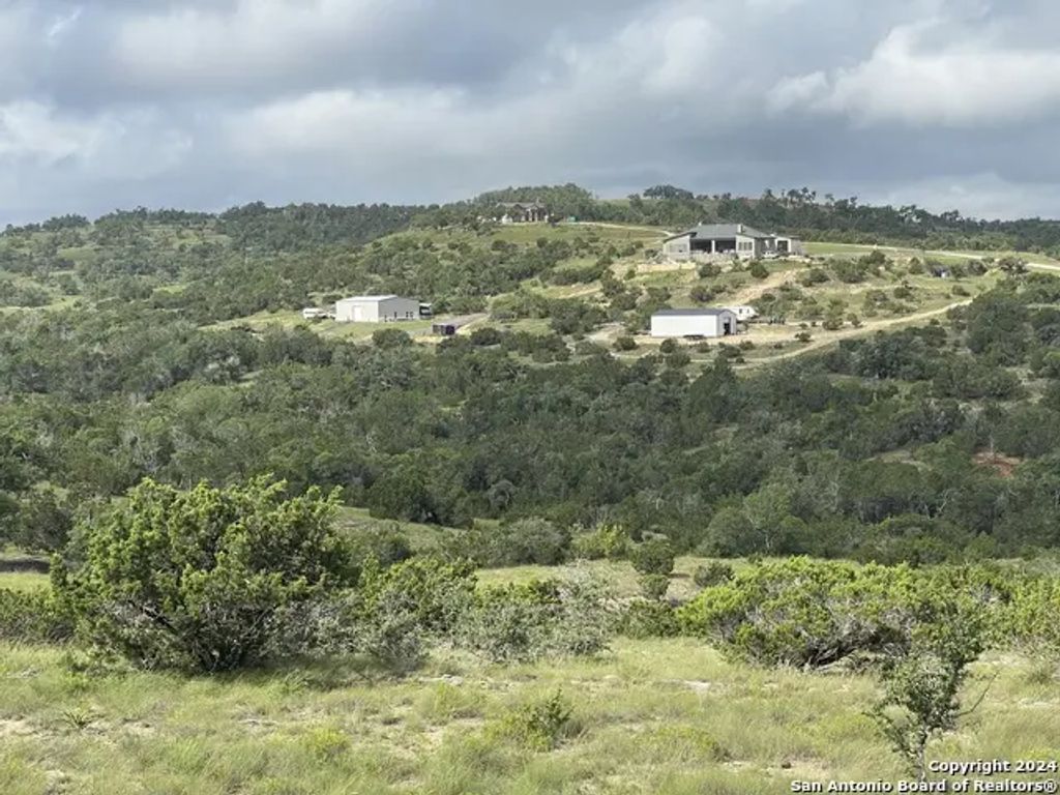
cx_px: 530
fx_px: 1960
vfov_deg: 22.9
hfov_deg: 30.3
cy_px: 398
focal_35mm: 64
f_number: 2.2
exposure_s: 1/978
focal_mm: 7.5
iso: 20
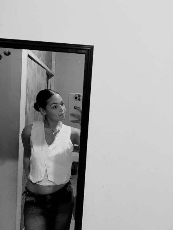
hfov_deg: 56.8
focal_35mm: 24
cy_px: 115
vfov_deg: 71.6
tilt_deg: -5.6
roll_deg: -4.7
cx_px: 86
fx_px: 160
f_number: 1.78
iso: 500
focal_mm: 6.76
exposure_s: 1/50
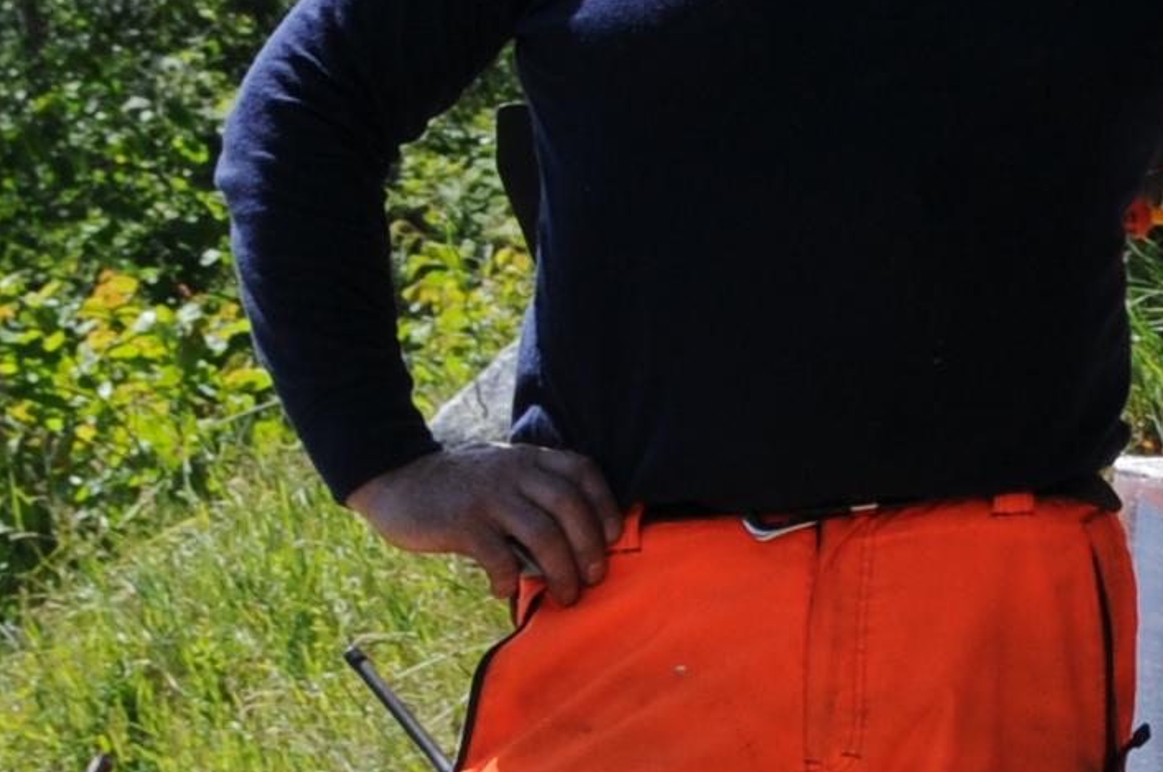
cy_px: 309
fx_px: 11165
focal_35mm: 346
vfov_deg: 4.0
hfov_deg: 5.9
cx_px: 2107
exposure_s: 1/320
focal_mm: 38
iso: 200
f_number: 9
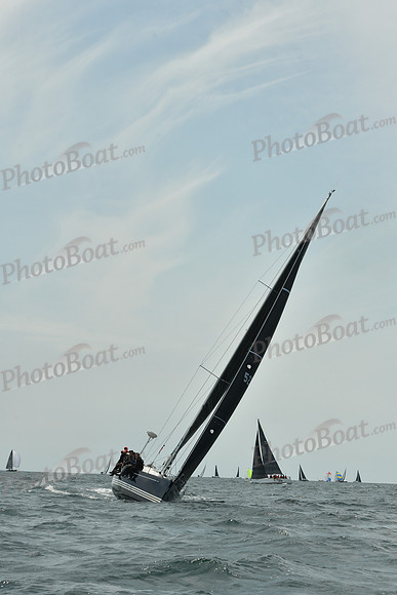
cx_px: 198
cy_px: 298
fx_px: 1405
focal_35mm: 85
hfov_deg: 16.1
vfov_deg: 23.9
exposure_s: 1/1250
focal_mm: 85
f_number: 11
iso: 320
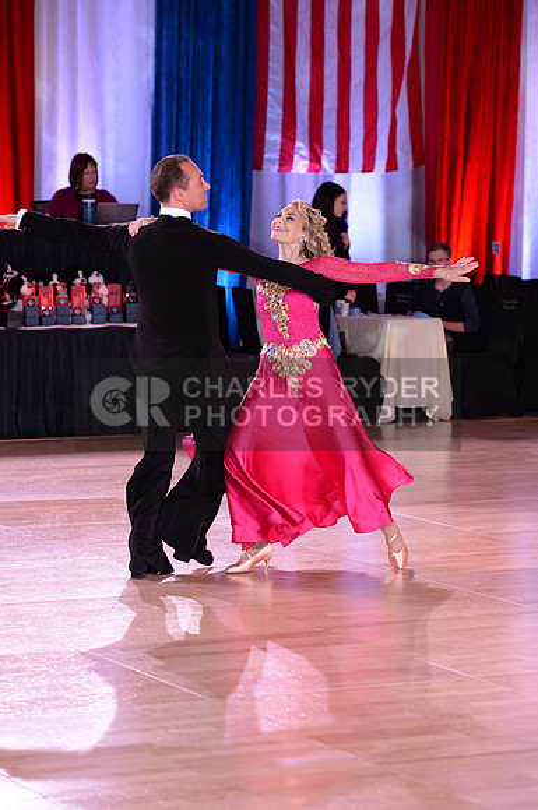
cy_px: 405
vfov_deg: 17.1
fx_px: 2698
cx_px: 269
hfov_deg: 11.4
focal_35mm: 120
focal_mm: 120
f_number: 4.5
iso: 1600
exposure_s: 1/250
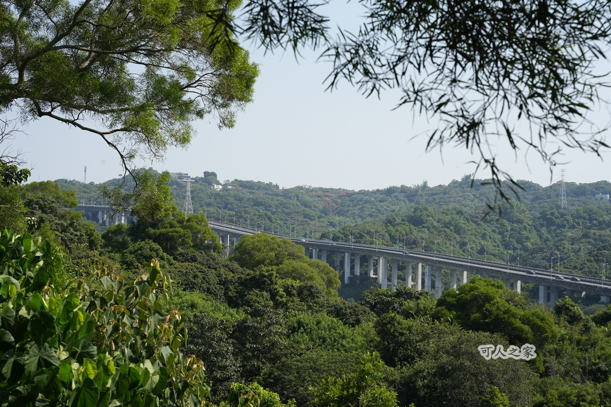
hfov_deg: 30.0
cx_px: 306
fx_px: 1139
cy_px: 204
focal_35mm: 67
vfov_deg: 20.3
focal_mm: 67.1
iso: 2000
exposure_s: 1/3200
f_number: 10
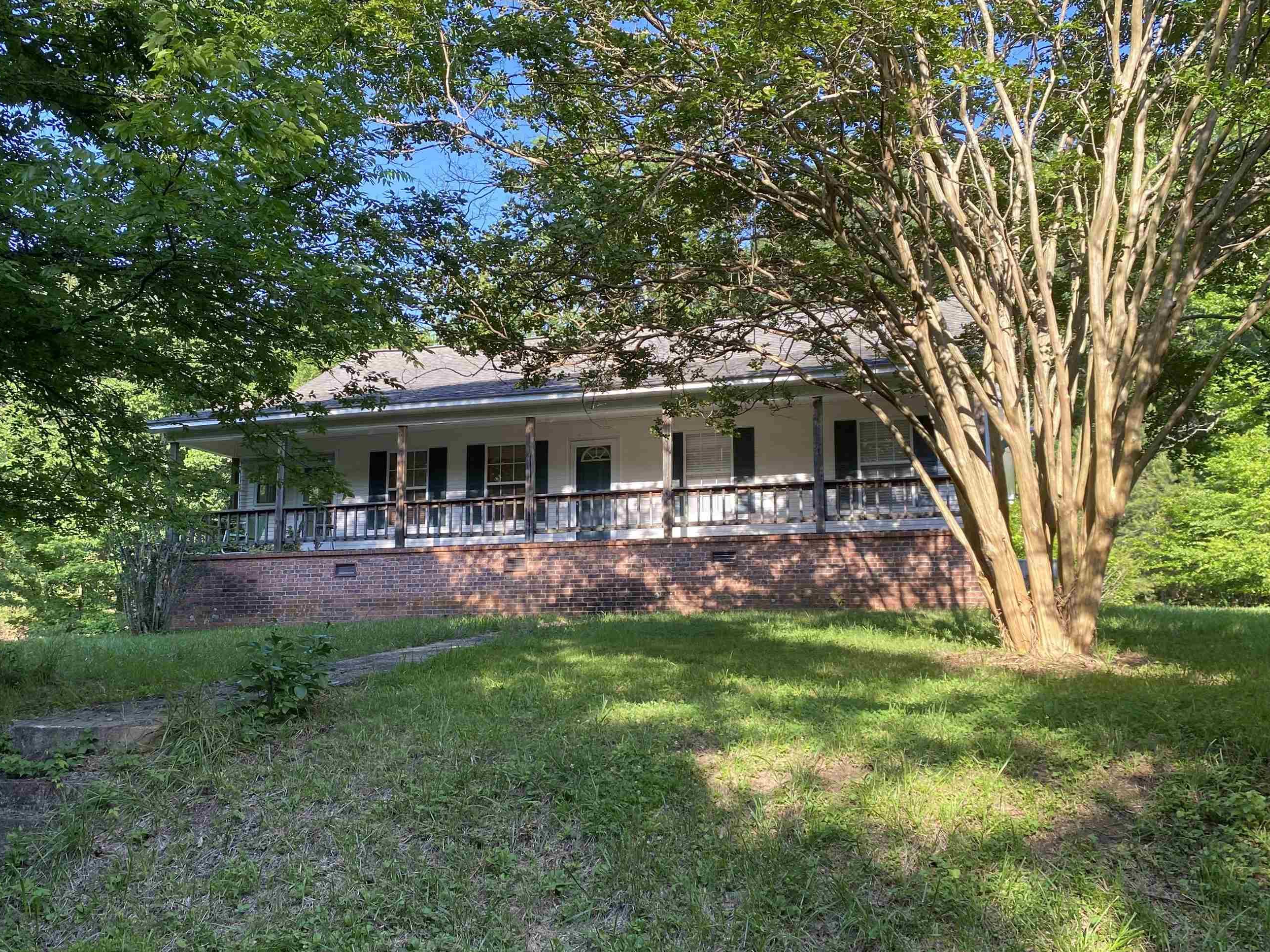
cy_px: 504
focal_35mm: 31
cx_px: 620
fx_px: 1137
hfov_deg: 58.4
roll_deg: -1.2
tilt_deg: +8.2
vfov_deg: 45.4
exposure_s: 1/312
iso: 32
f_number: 1.8
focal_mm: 4.25
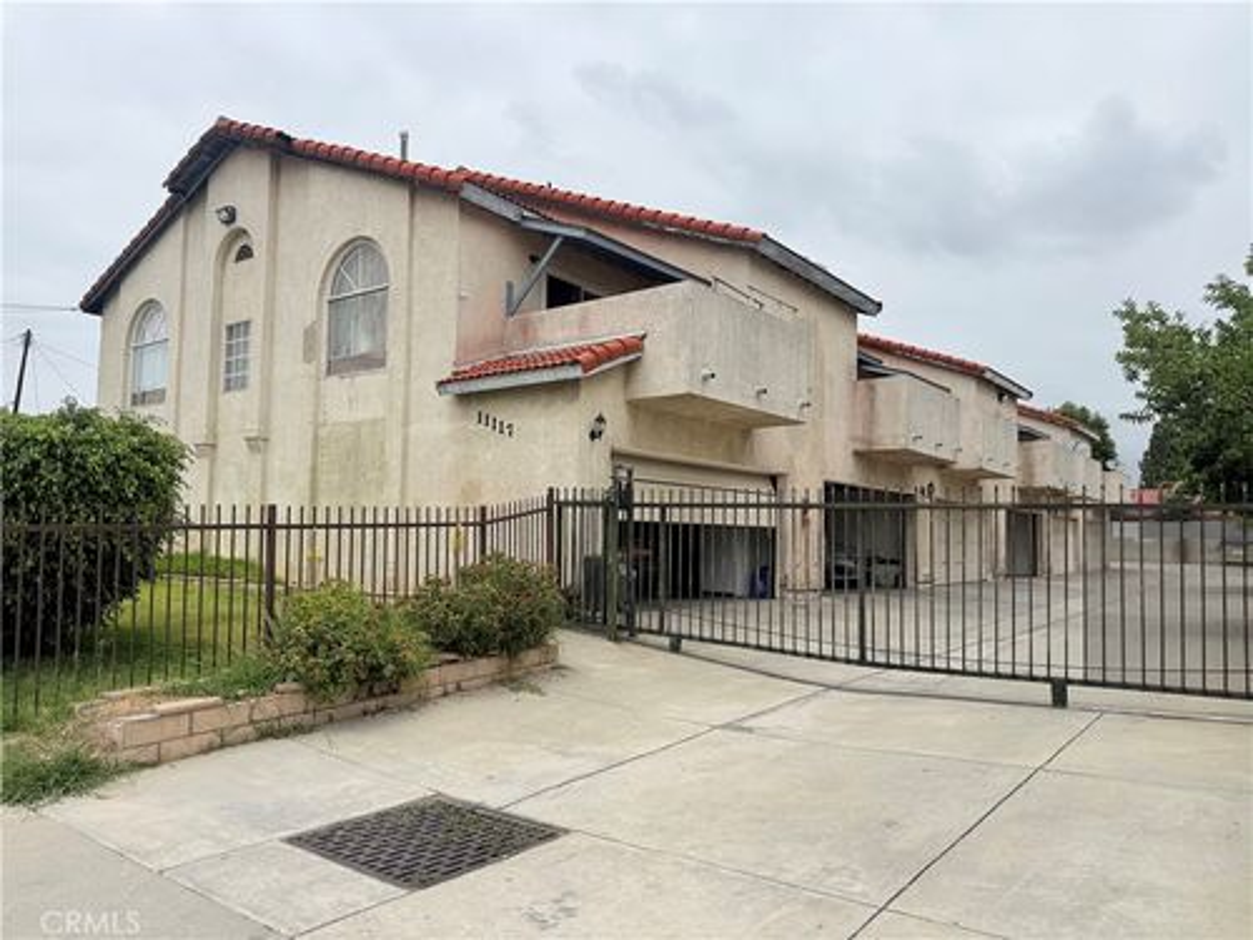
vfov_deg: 56.8
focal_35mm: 24
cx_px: 626
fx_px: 869
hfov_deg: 71.6
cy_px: 470
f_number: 1.78
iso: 80
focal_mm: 6.76
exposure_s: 1/10309
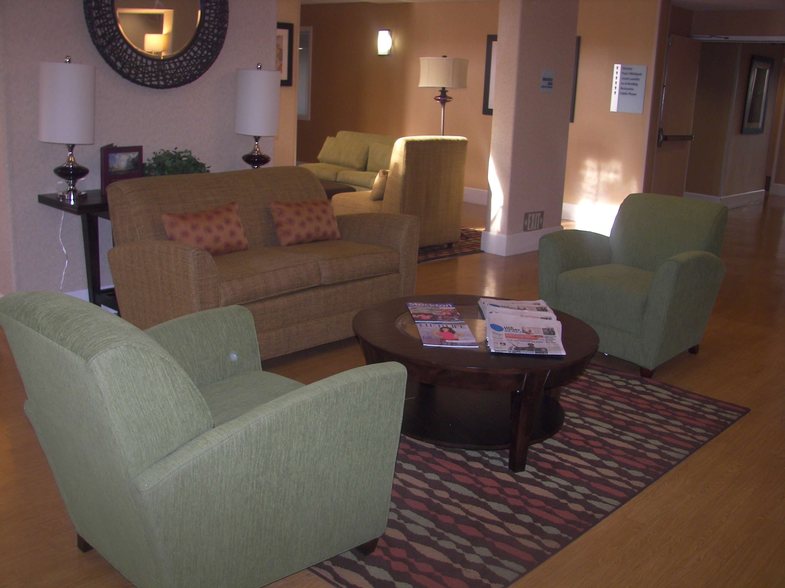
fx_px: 816
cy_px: 294
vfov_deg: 39.7
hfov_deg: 51.4
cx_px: 392
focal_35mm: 36
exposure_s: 1/30
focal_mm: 6
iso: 64
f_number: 2.8
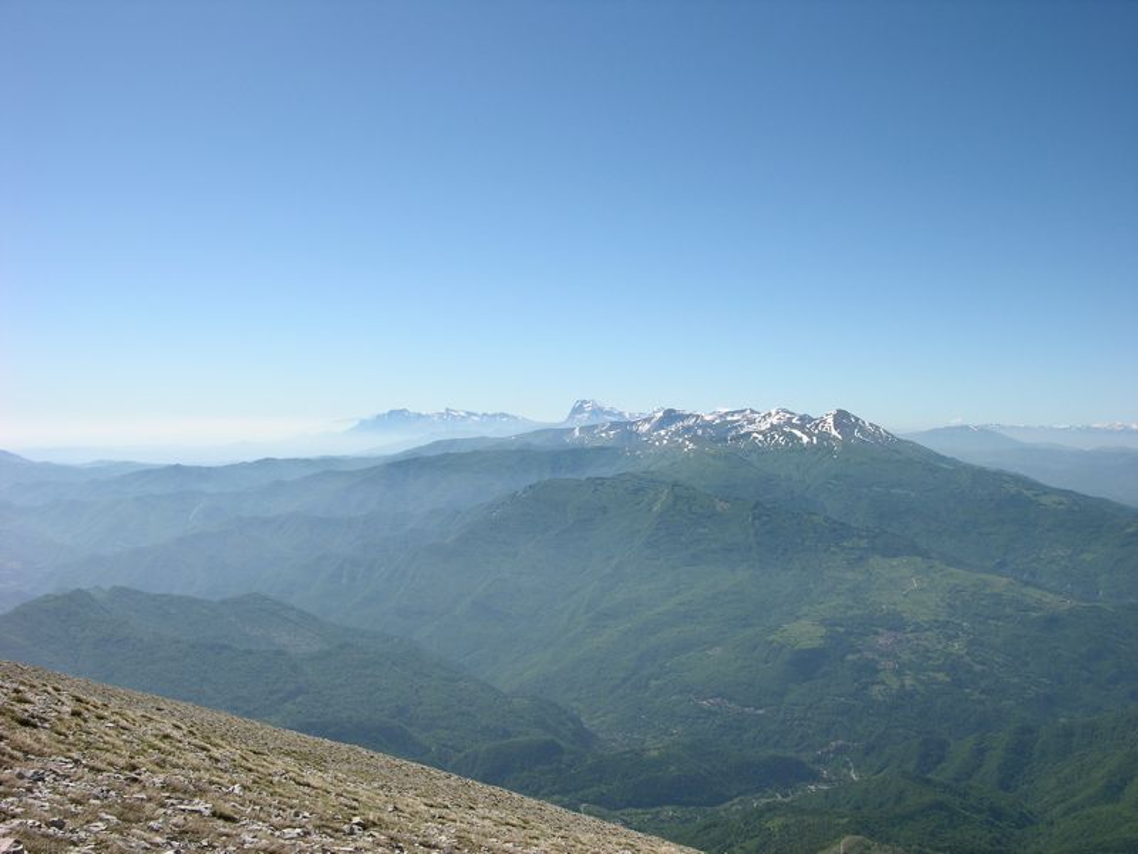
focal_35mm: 35
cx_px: 569
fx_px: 1151
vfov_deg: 40.7
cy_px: 427
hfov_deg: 52.6
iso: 50
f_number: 8
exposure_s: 1/190
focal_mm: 8.9
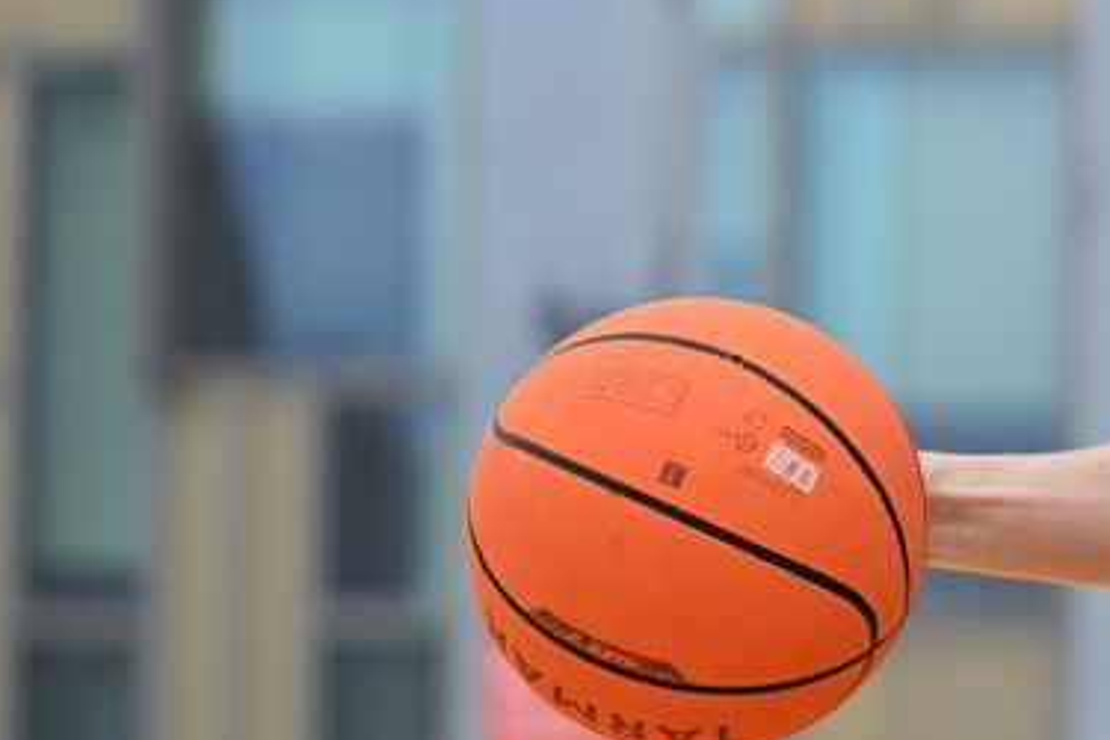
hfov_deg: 5.7
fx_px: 10945
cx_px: 1856
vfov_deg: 3.9
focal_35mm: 355
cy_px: 102
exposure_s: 1/800
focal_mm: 104
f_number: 2.8
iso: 100
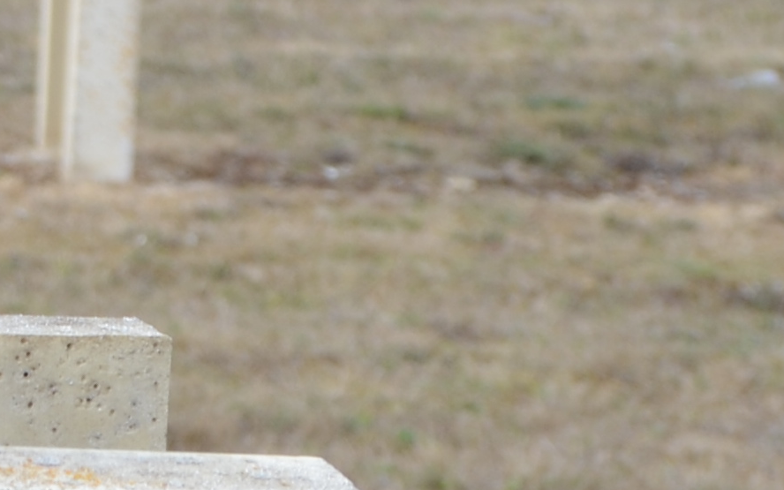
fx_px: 4743
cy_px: 147
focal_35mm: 222
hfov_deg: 9.0
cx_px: -725
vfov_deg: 5.9
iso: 100
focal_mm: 28
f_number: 7.1
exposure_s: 1/200
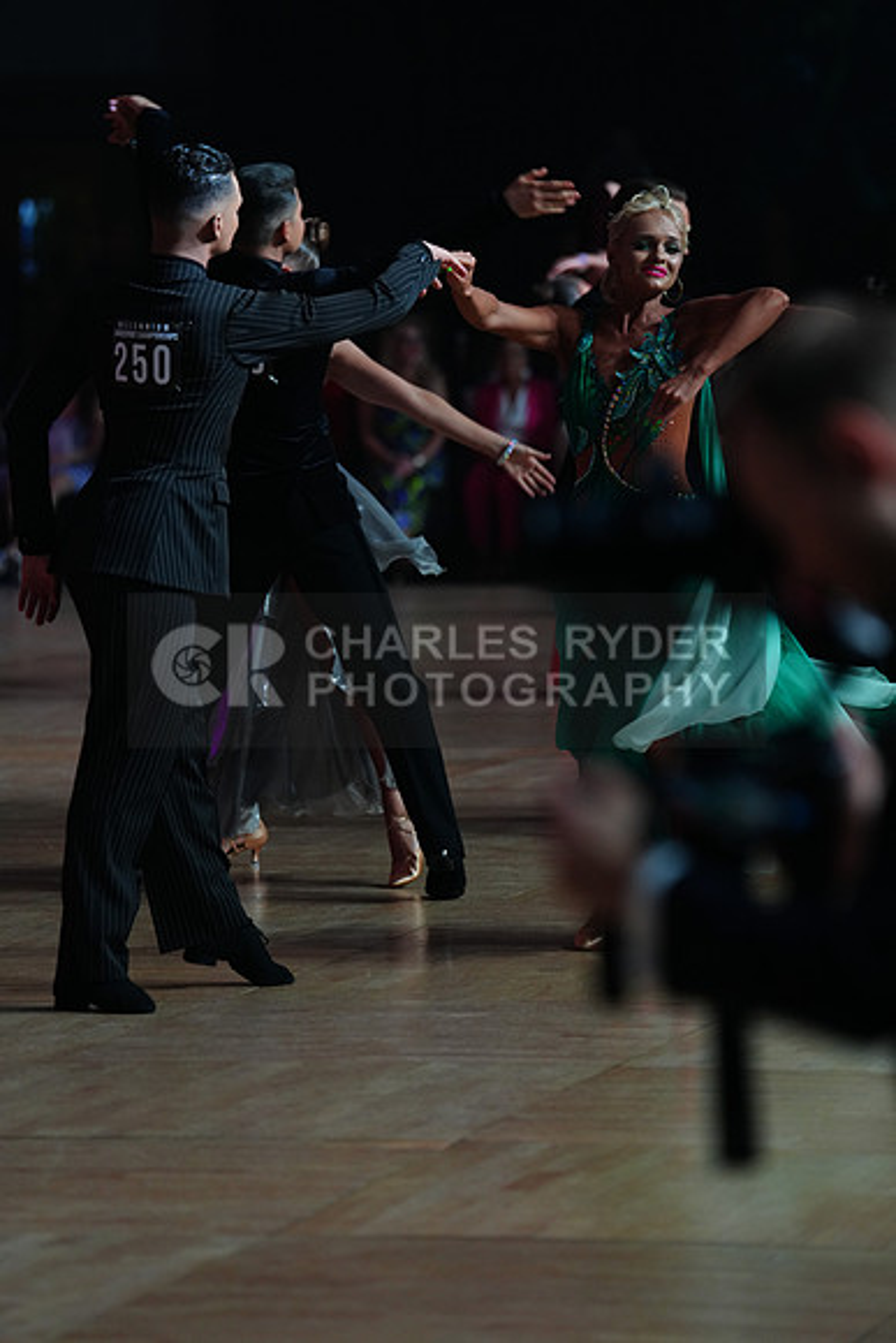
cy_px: 672
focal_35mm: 200
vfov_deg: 10.3
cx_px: 448
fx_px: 7462
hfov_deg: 6.9
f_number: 3.5
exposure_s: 1/320
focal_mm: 200
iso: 1600
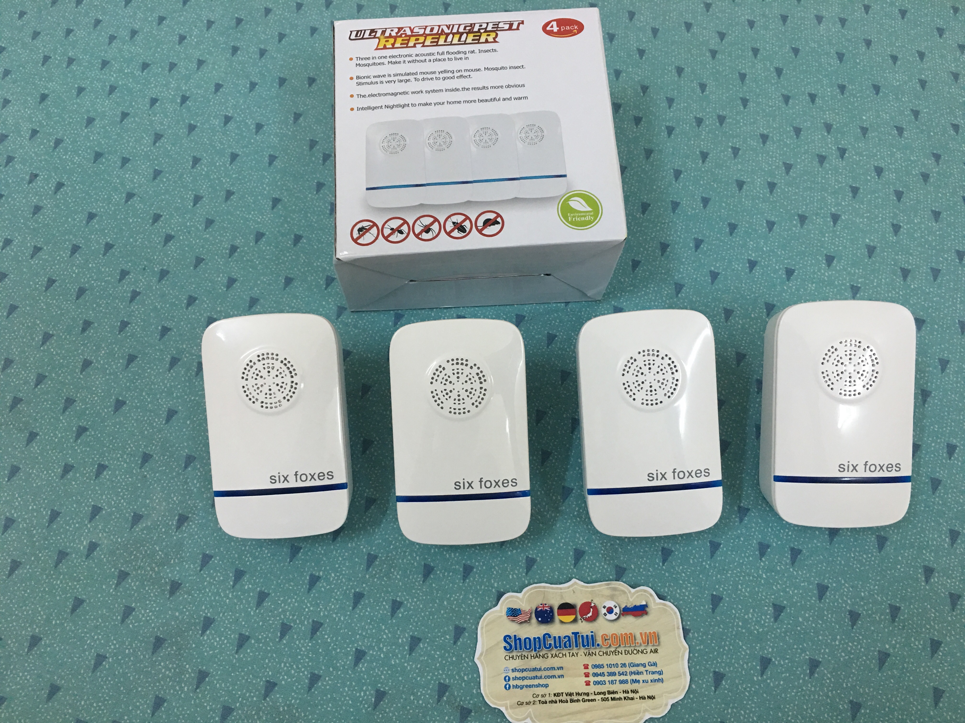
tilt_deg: -65.2
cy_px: 362
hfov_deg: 61.7
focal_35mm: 29
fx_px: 808
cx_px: 482
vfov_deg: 48.2
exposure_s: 1/17
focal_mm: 4.15
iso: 64
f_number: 2.2
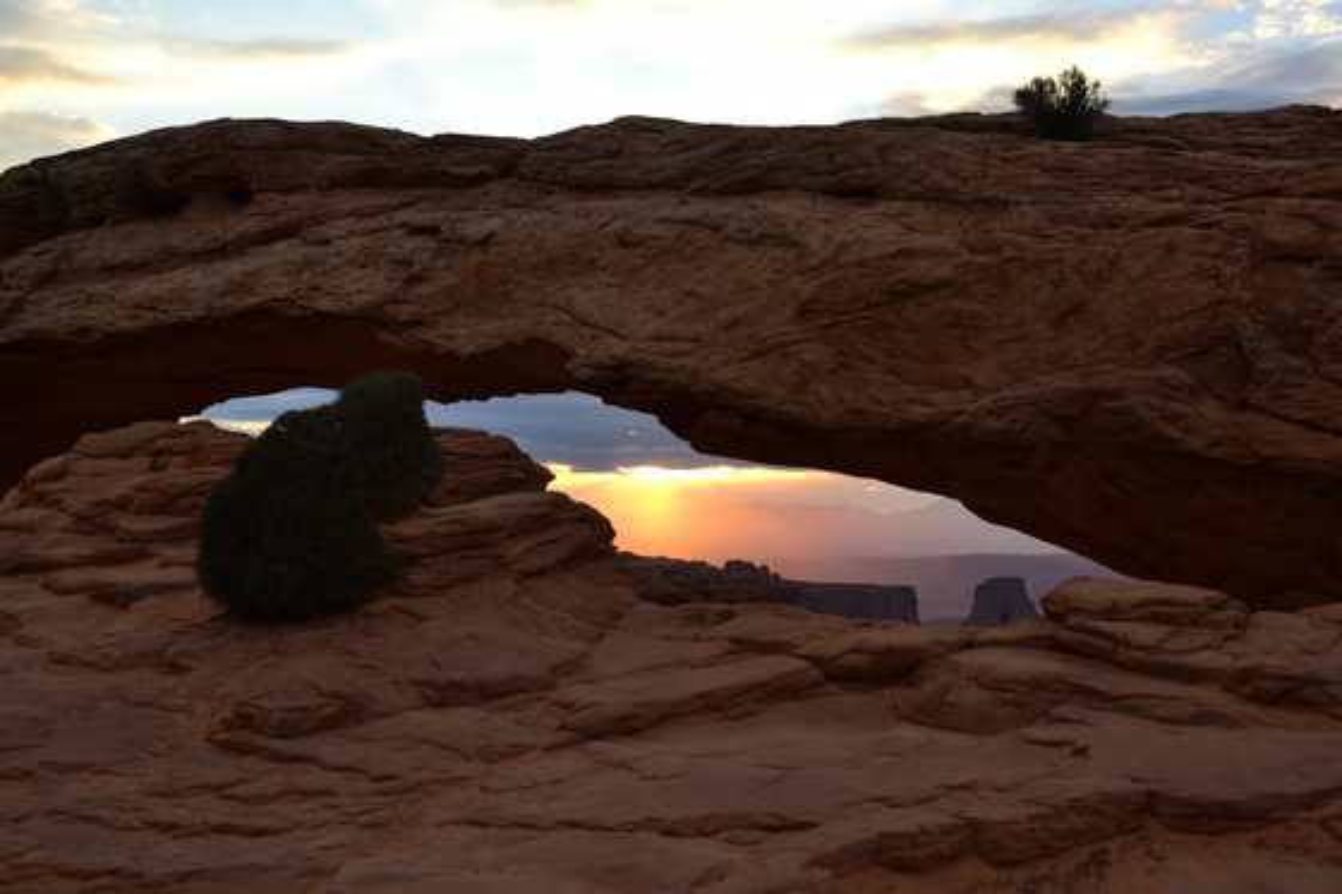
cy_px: 447
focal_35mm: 39
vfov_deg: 34.2
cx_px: 671
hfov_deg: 49.6
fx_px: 1453
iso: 200
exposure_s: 1/160
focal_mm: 26
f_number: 7.1
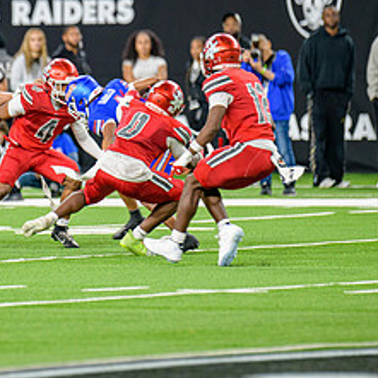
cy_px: 148
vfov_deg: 3.1
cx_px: 84
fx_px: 6894
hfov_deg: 3.1
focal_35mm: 558
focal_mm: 250
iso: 1000
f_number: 2.8
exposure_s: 1/400
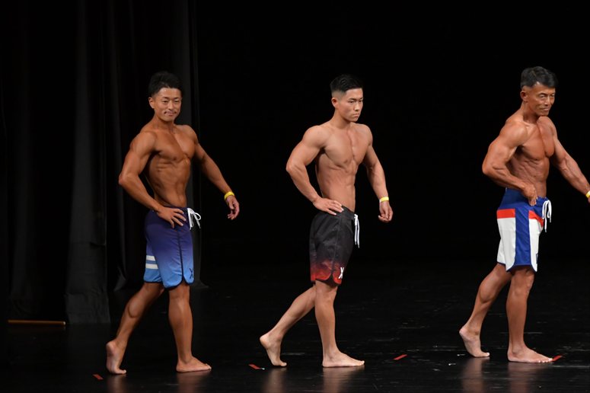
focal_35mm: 270
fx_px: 4423
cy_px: 196
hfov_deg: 7.6
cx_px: 295
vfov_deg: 5.1
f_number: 5.6
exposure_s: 1/400
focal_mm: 180
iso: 3200
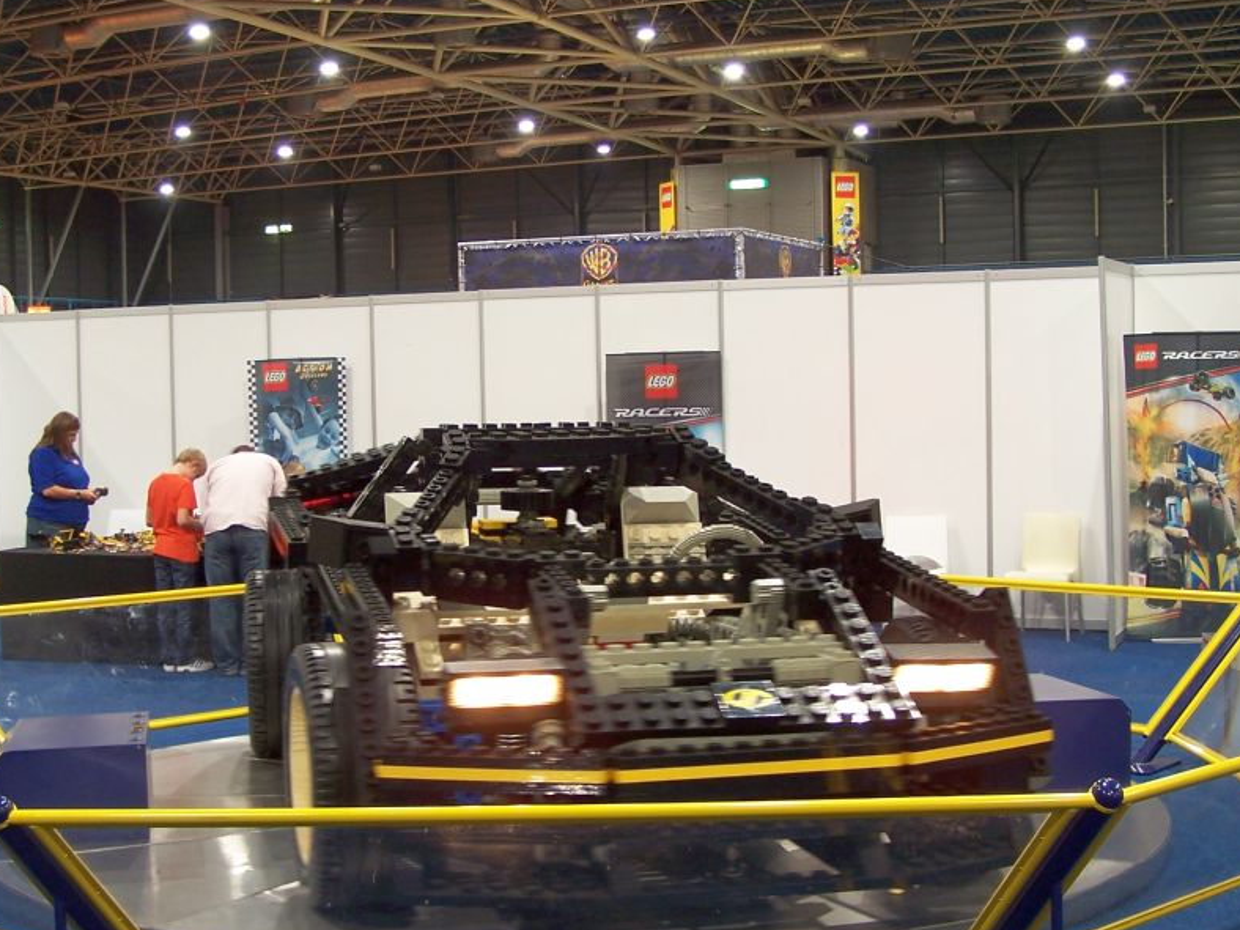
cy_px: 493
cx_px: 557
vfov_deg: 28.0
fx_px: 1863
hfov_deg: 36.8
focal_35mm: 52
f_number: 2.8
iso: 80
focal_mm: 6.7
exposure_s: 1/2
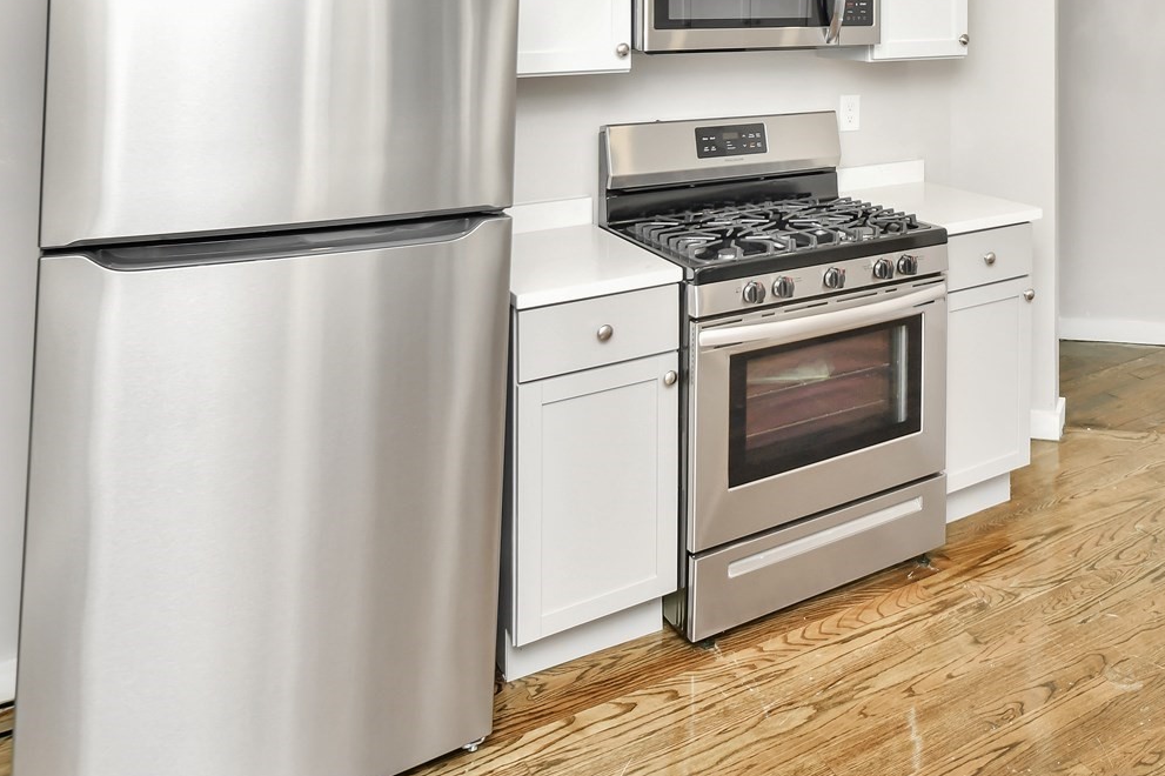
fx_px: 1003
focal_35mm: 31
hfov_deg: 56.0
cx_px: 930
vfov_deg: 38.8
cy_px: 53
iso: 200
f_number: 7.1
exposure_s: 1/30
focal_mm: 15
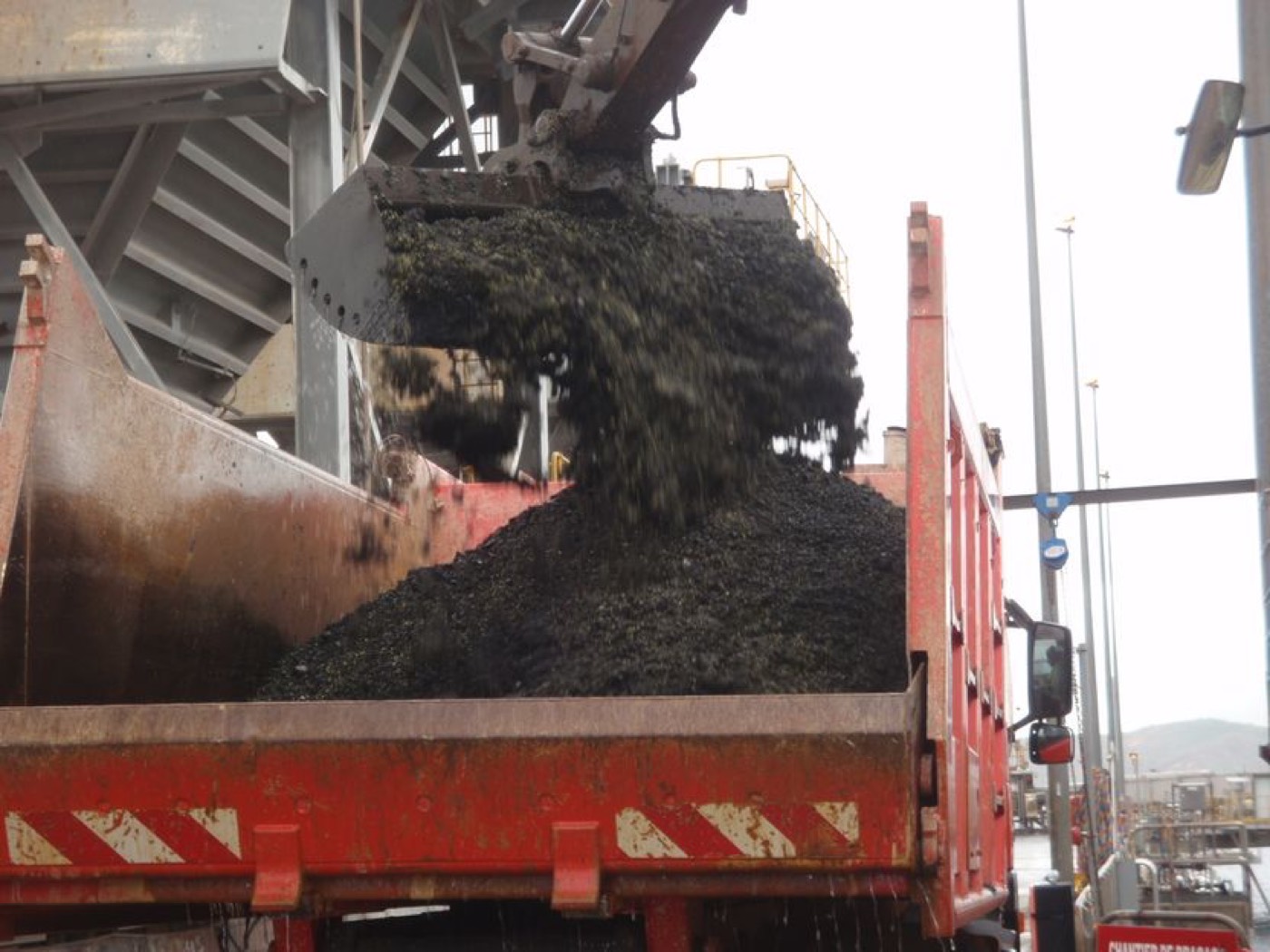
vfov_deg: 18.0
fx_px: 3008
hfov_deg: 23.8
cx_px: 635
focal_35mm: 82
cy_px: 476
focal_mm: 14.67
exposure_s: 1/80
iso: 64
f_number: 4.3
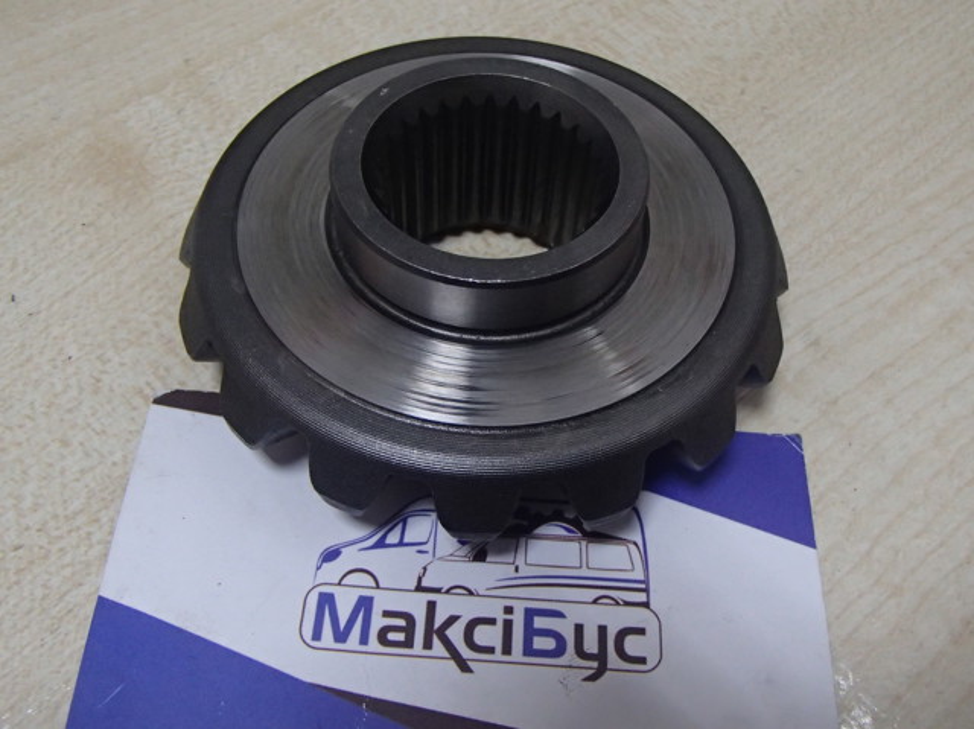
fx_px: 1040
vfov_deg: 38.6
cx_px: 487
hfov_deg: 50.2
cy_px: 364
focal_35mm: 37
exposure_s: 1/50
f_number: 4.7
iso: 800
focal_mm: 6.64
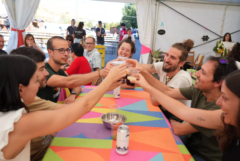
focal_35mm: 30
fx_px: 200
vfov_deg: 43.7
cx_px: 120
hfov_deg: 61.9
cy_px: 80
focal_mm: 30
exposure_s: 1/400
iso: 320
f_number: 4
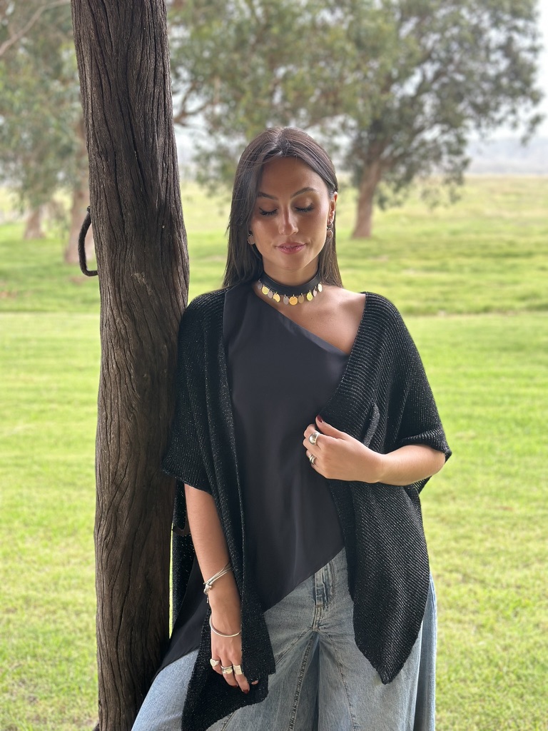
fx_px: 1013
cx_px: 274
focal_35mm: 48
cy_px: 366
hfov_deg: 30.3
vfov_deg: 39.7
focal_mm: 6.86
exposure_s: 1/198
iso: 80
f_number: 1.78
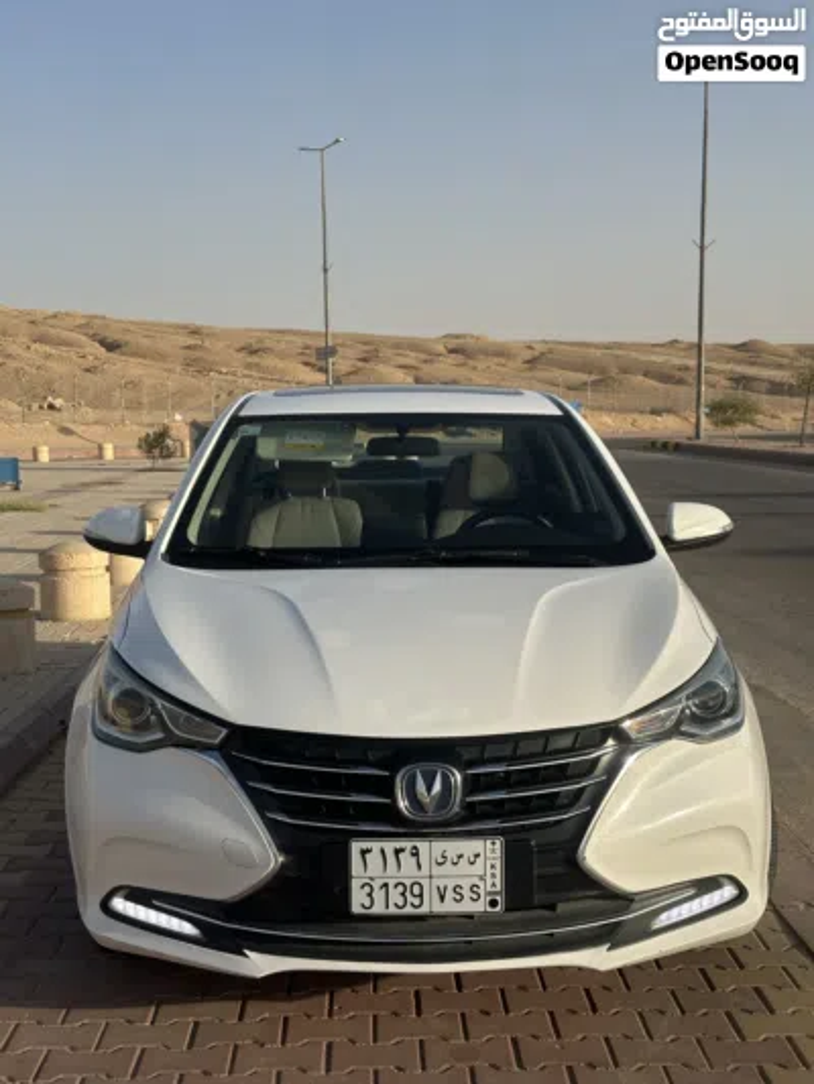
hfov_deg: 30.3
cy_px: 542
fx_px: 1504
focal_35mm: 48
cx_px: 407
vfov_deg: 39.6
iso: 64
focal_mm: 6.86
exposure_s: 1/4184
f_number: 1.78
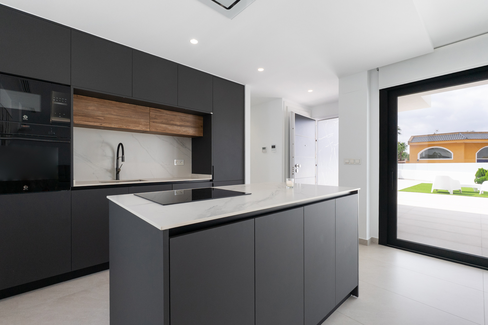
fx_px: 203
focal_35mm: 15
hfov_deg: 100.4
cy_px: 162
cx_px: 244
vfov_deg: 77.3
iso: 320
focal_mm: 10
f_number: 8
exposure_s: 1/80
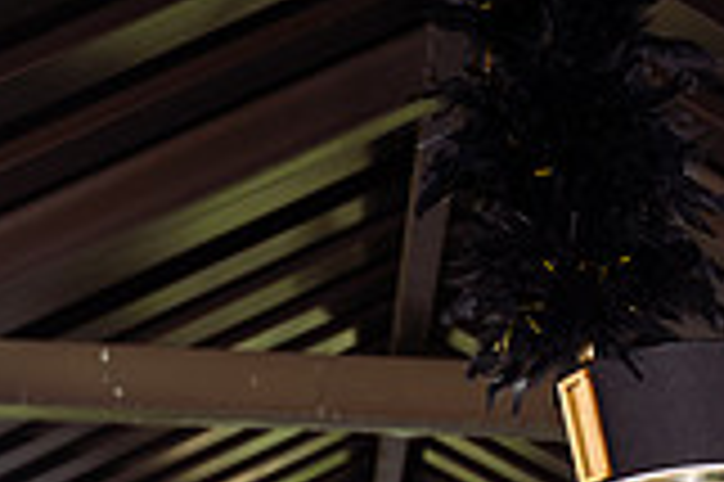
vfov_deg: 13.5
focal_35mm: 84
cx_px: 558
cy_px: 1009
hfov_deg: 23.9
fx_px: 1688
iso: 250
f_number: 5
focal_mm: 30
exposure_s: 1/250
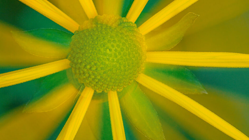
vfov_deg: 4.4
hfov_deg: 7.7
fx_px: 1842
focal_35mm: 279
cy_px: 60
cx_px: 98
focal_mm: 200
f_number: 22
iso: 1250
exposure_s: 1/6
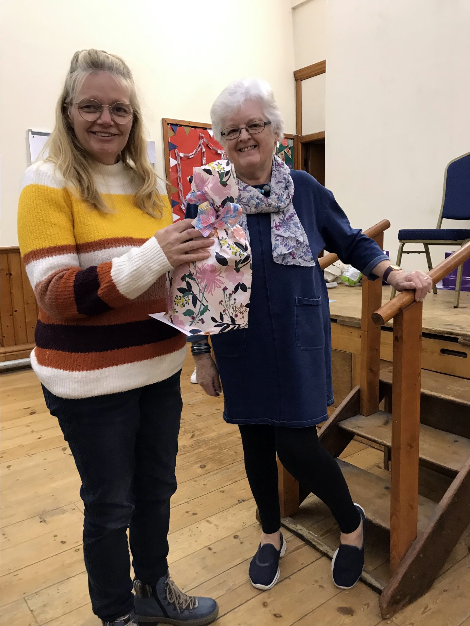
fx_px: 507
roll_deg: +2.1
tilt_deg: -9.3
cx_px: 235
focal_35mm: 28
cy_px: 313
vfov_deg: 63.4
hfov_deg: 49.7
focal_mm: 3.99
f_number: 1.8
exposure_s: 1/17
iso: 50
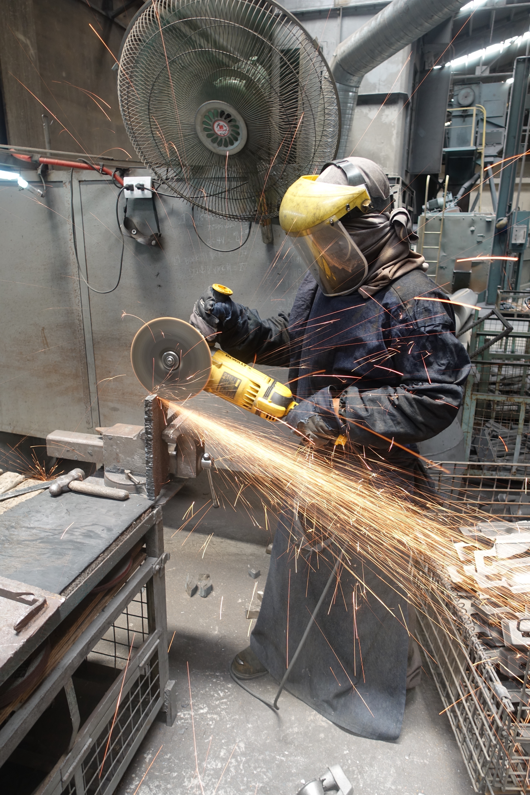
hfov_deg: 53.1
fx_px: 530
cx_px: 265
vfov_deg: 73.7
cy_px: 398
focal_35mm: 24
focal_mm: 8.8
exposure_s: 1/30
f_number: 2.8
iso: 125
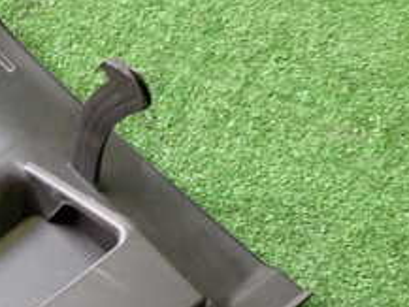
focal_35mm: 83
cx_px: -43
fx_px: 981
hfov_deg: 22.2
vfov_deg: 17.2
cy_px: 345
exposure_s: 1/30
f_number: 2.3
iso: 320
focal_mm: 5.4
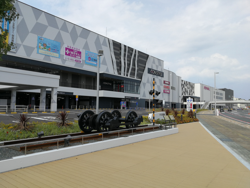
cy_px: 94
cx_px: 125
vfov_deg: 51.4
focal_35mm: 27
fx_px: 195
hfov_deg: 65.3
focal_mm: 3.95
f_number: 2.2
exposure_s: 1/1280
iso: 50
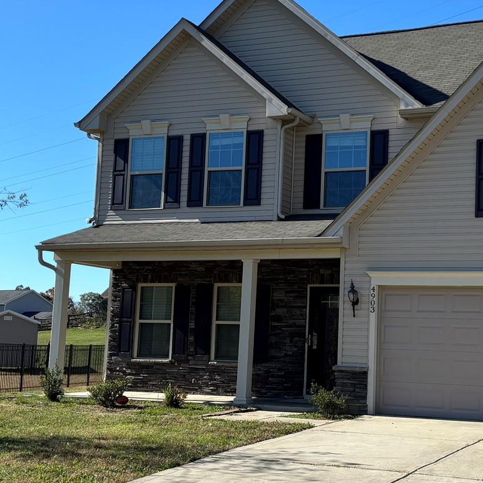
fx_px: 963
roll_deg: -2.0
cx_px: 330
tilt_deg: +7.0
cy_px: 234
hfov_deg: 27.9
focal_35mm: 61
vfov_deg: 28.2
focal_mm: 5.96
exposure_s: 1/3021
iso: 50
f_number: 1.6
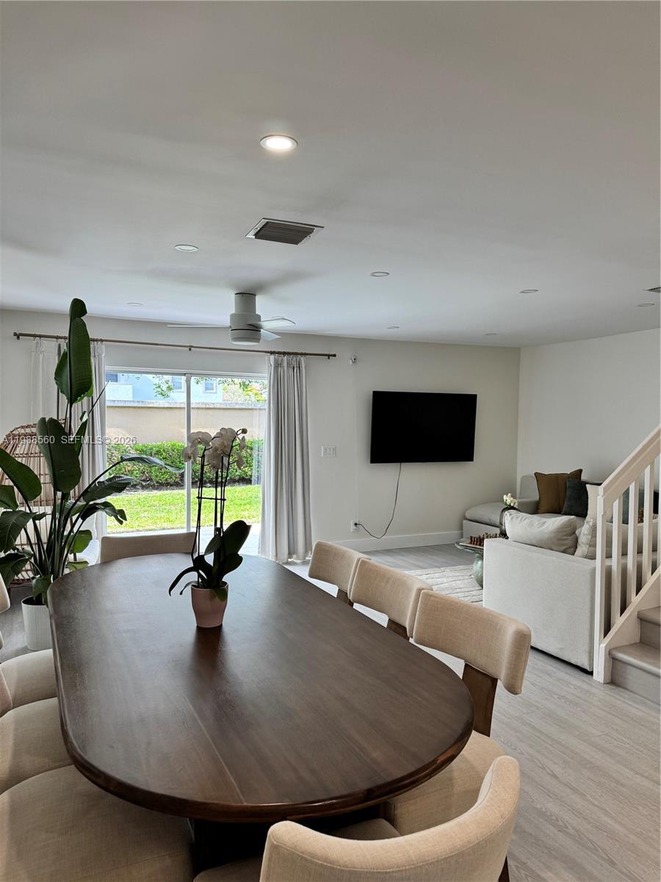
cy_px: 441
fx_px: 611
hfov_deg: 56.8
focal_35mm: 24
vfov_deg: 71.6
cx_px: 330
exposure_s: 1/162
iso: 100
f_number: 1.78
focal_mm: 6.76
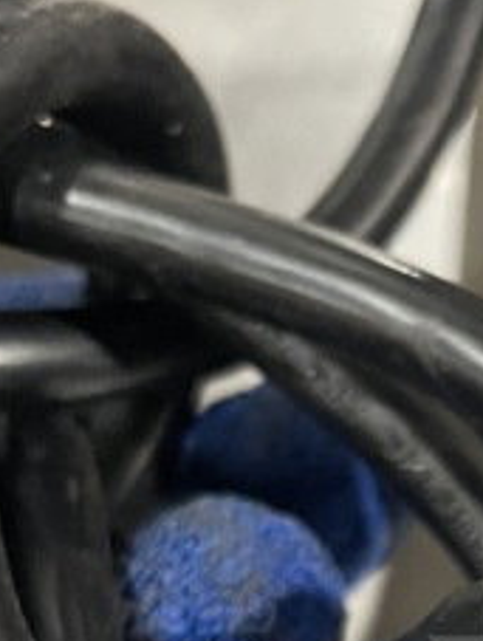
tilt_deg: -47.2
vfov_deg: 19.3
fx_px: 1725
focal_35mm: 93
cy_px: 860
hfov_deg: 15.0
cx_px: 681
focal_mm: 4.2
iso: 500
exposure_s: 1/53
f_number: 1.6
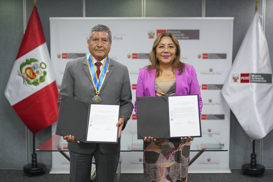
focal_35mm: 50
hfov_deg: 39.6
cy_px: 91
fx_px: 379
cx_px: 136
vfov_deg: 27.0
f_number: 1.8
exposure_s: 1/200
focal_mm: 50
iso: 400
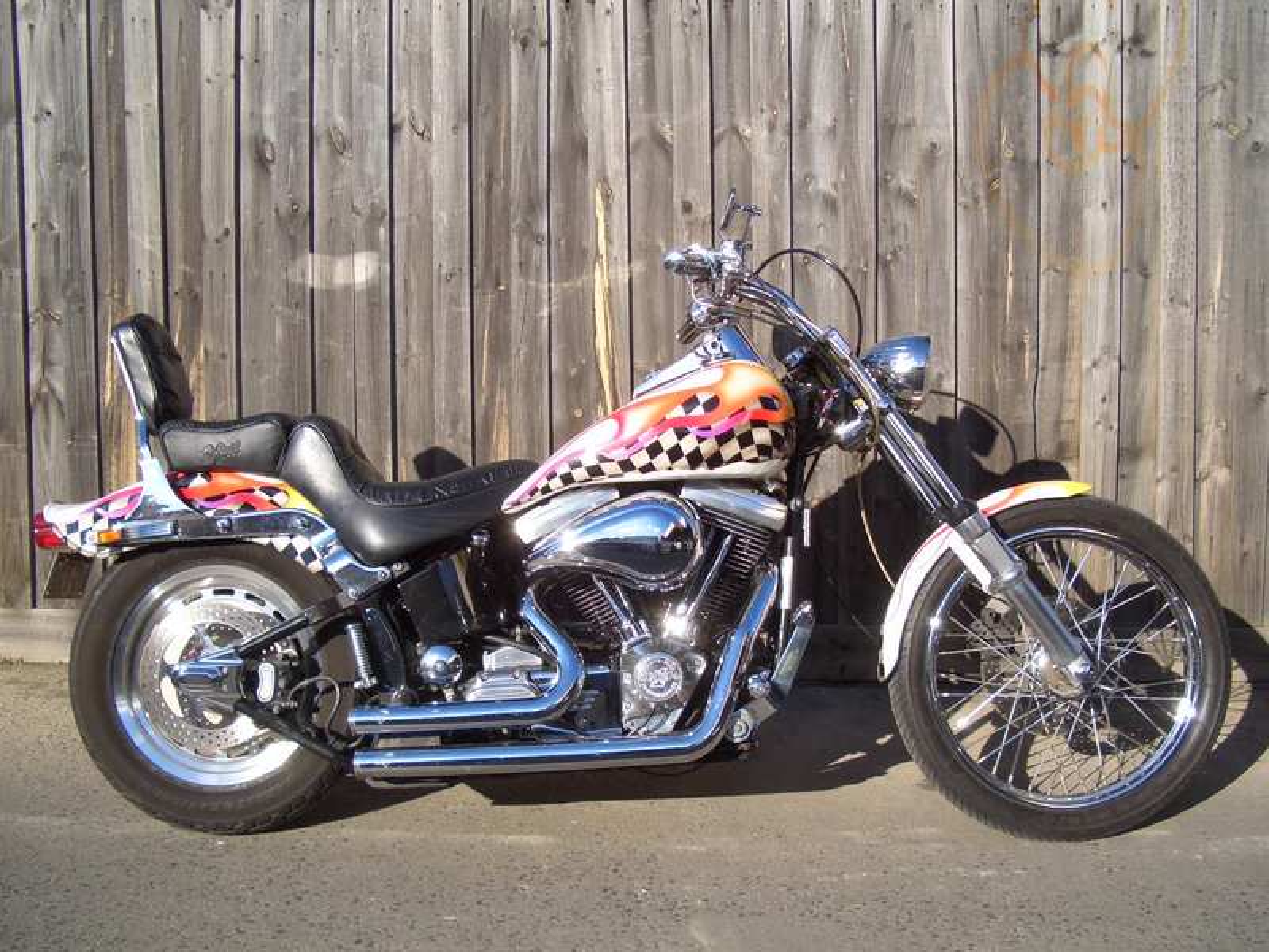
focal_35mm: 35
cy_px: 476
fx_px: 1283
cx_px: 634
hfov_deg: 52.6
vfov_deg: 40.7
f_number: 2.6
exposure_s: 1/640
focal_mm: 5.8
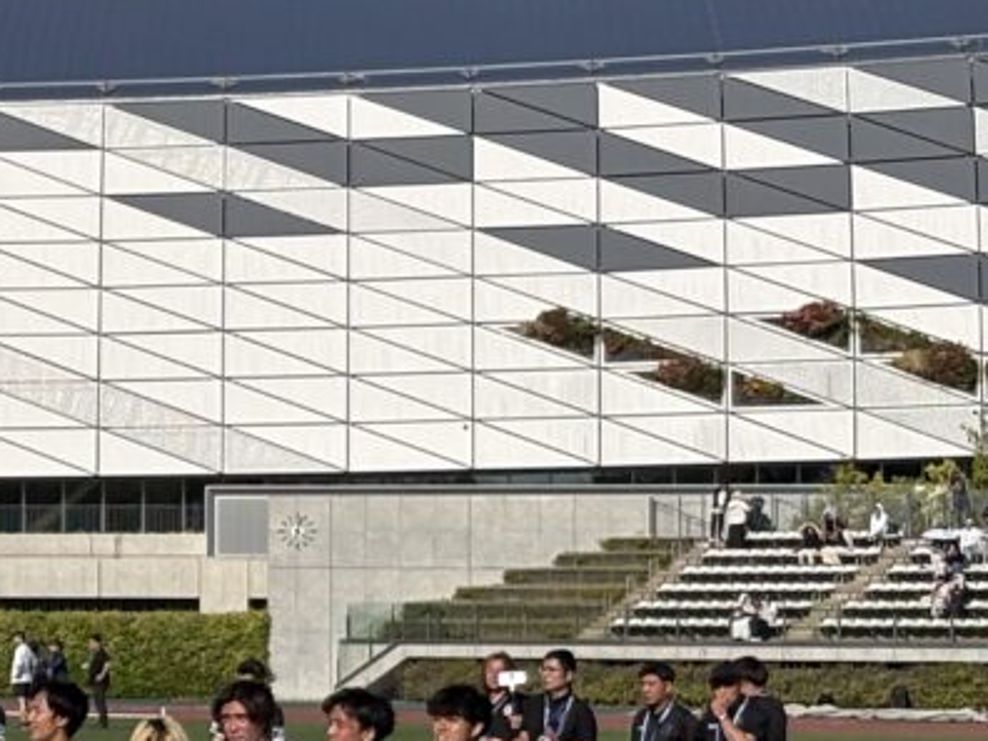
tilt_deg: +1.0
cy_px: 578
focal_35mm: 197
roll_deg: +0.1
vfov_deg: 7.5
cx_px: -599
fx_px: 5623
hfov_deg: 9.7
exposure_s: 1/4630
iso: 25
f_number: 1.6
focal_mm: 5.96
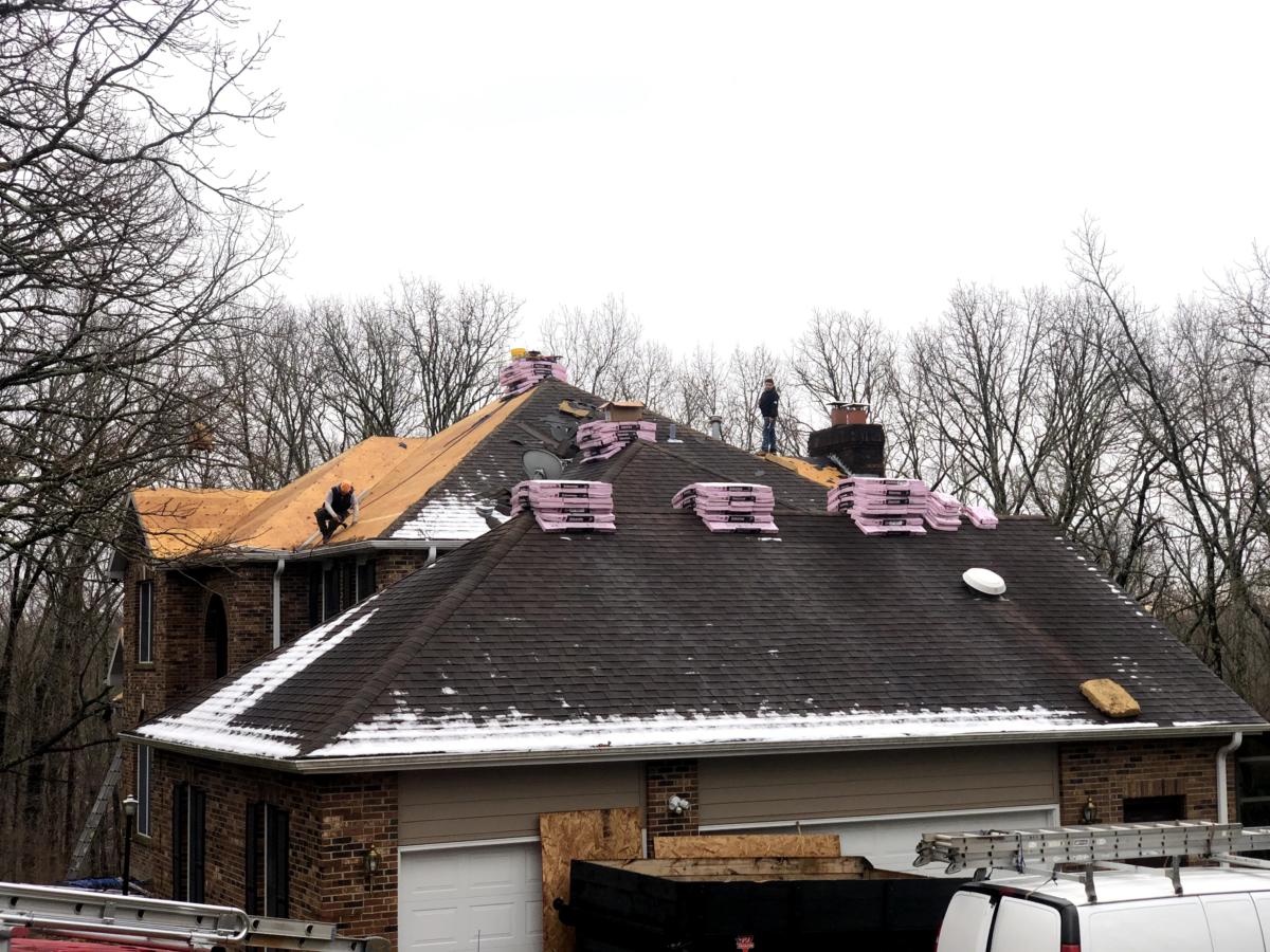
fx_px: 1908
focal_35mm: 52
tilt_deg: +6.8
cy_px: 476
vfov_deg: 28.0
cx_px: 635
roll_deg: +2.0
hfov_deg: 36.8
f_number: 2.4
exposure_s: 1/480
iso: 16
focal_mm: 6
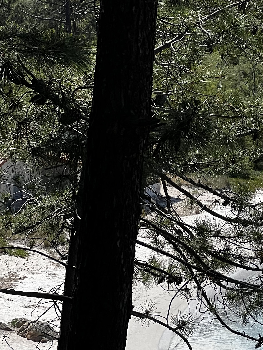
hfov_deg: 7.4
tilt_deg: -11.0
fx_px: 2026
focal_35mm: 200
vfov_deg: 9.8
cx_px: 241
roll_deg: +0.0
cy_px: 390
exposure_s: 1/943
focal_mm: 9
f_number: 2.8
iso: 32
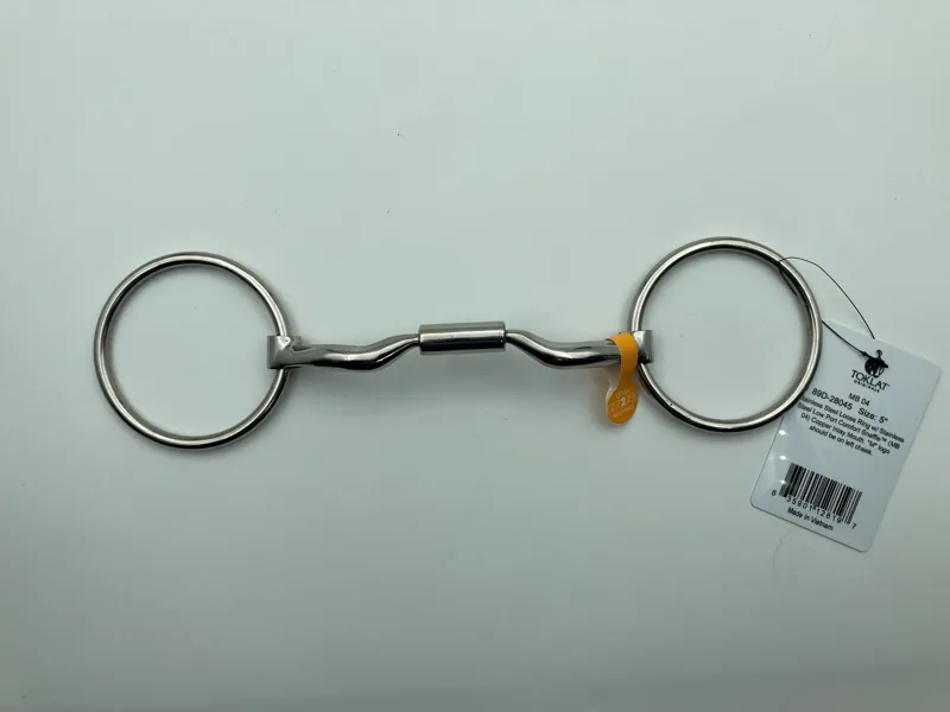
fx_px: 768
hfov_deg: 63.4
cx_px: 475
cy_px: 356
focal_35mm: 28
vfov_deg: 49.7
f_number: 1.8
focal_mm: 3.99
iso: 20
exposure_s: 1/838
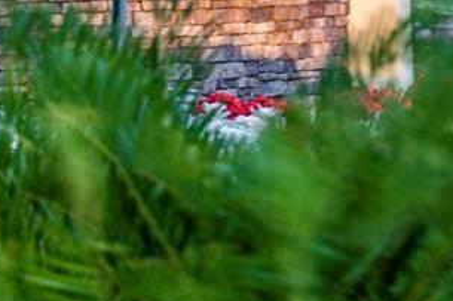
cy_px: -18
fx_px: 3912
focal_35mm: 311
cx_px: -236
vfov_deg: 4.4
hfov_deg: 6.5
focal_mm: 59.2
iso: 250
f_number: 4.5
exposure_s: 1/15
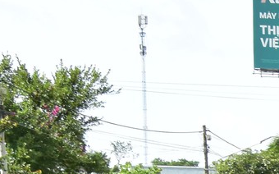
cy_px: 440
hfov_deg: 7.1
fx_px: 2052
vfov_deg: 4.7
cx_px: 757
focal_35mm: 270
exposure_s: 1/200
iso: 320
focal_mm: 30
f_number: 11
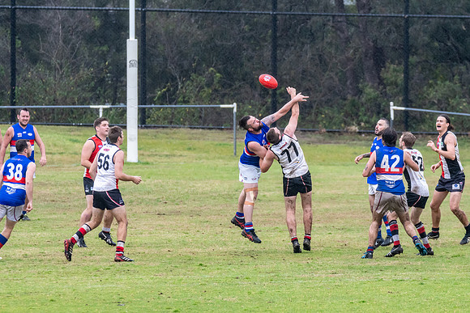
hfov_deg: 3.6
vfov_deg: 2.4
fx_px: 7551
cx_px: 235
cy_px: 156
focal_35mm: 578
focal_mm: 380
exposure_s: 1/2000
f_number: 7.1
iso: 1250
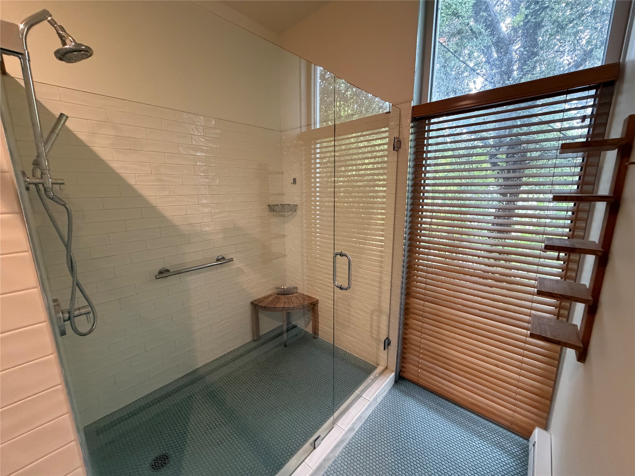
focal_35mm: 14
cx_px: 318
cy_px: 238
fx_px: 257
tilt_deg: -11.1
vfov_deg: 85.7
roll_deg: +0.7
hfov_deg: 102.1
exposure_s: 1/60
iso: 640
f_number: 2.2
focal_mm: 2.22
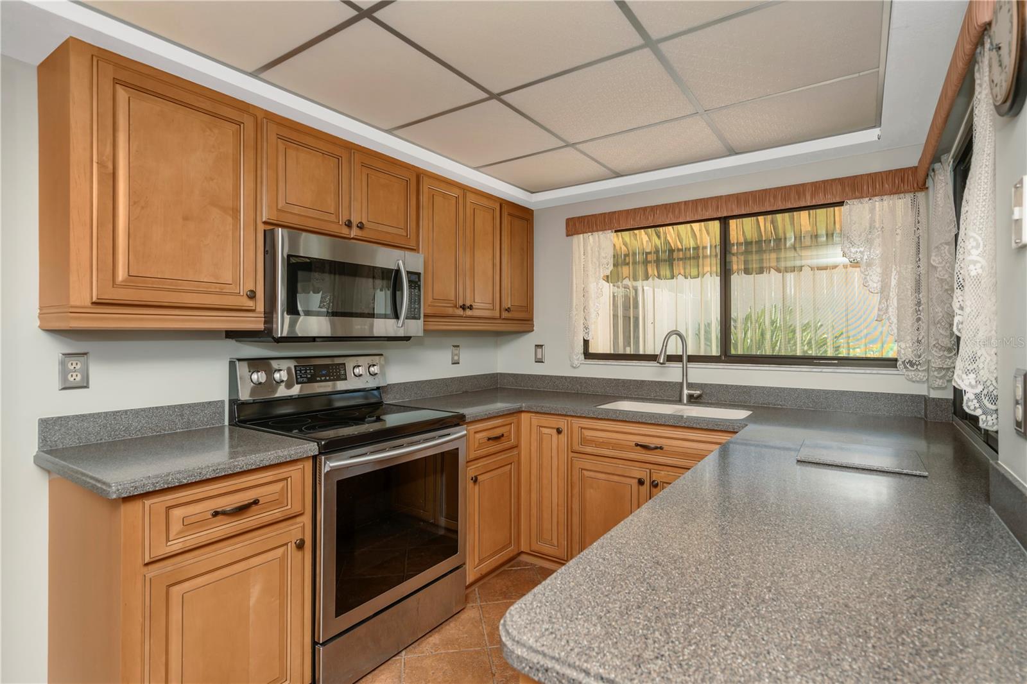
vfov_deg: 70.4
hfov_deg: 93.3
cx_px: 514
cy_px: 342
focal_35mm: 17
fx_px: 485
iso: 200
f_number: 5.6
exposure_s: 1/60
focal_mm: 17
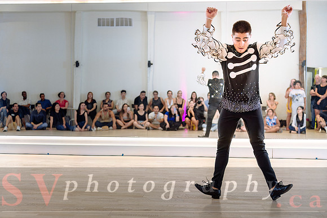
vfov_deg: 26.1
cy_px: 109
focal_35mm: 52
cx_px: 160
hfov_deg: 38.3
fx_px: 470
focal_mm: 50
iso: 1600
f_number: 2.8
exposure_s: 1/200
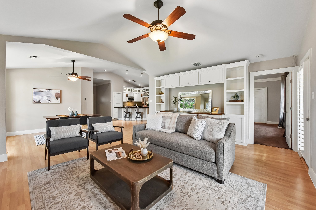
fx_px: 123
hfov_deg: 104.3
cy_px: 105
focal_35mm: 14
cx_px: 158
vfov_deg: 81.2
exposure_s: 1/15
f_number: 8
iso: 1400
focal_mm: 14
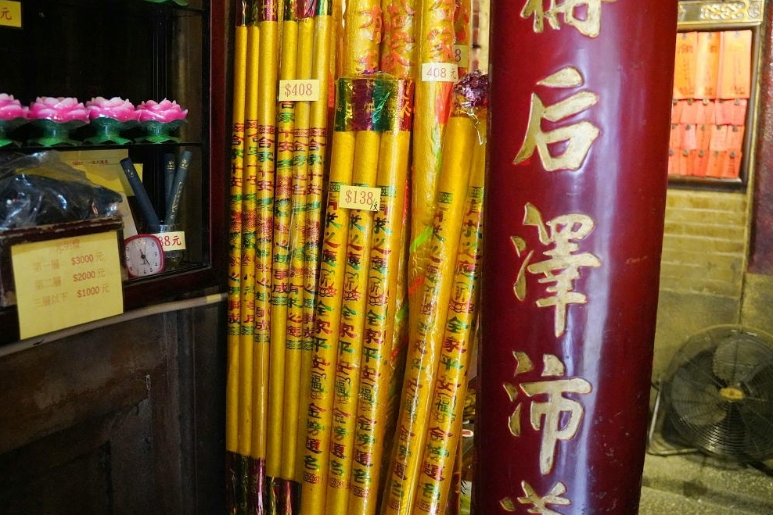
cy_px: 224
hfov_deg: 55.6
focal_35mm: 34
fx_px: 730
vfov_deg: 38.8
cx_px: 330
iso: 12800
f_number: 2.8
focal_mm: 28
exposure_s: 1/125
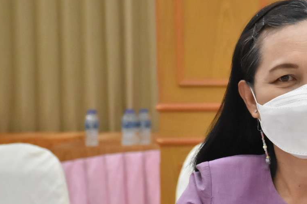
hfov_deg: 12.1
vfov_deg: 8.2
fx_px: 1423
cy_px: 157
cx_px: 324
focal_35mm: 167
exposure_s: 1/160
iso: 2500
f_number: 6.3
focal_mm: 52
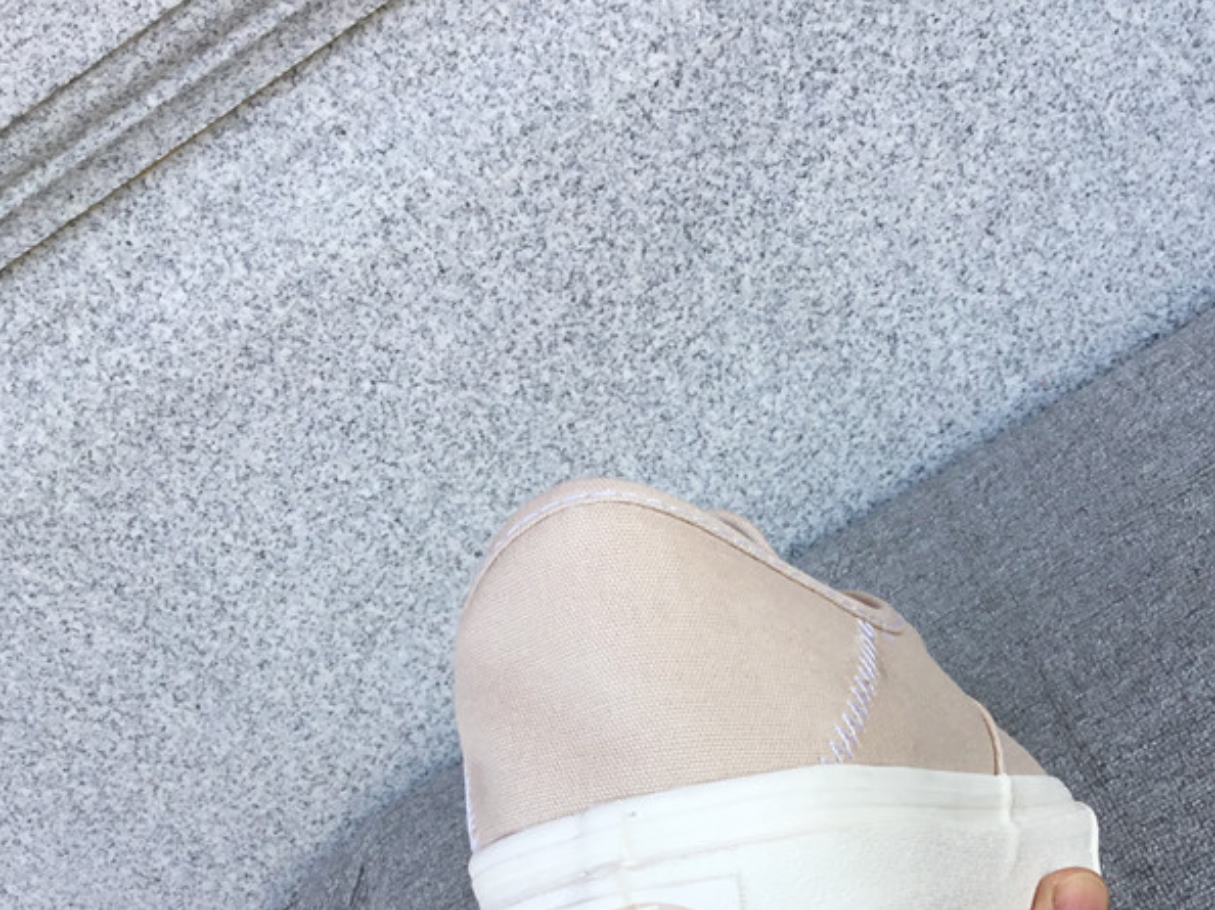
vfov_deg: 30.4
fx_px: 1649
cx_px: 767
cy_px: 678
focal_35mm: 47
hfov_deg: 40.1
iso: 25
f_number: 2.4
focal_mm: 3.3
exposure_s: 1/347
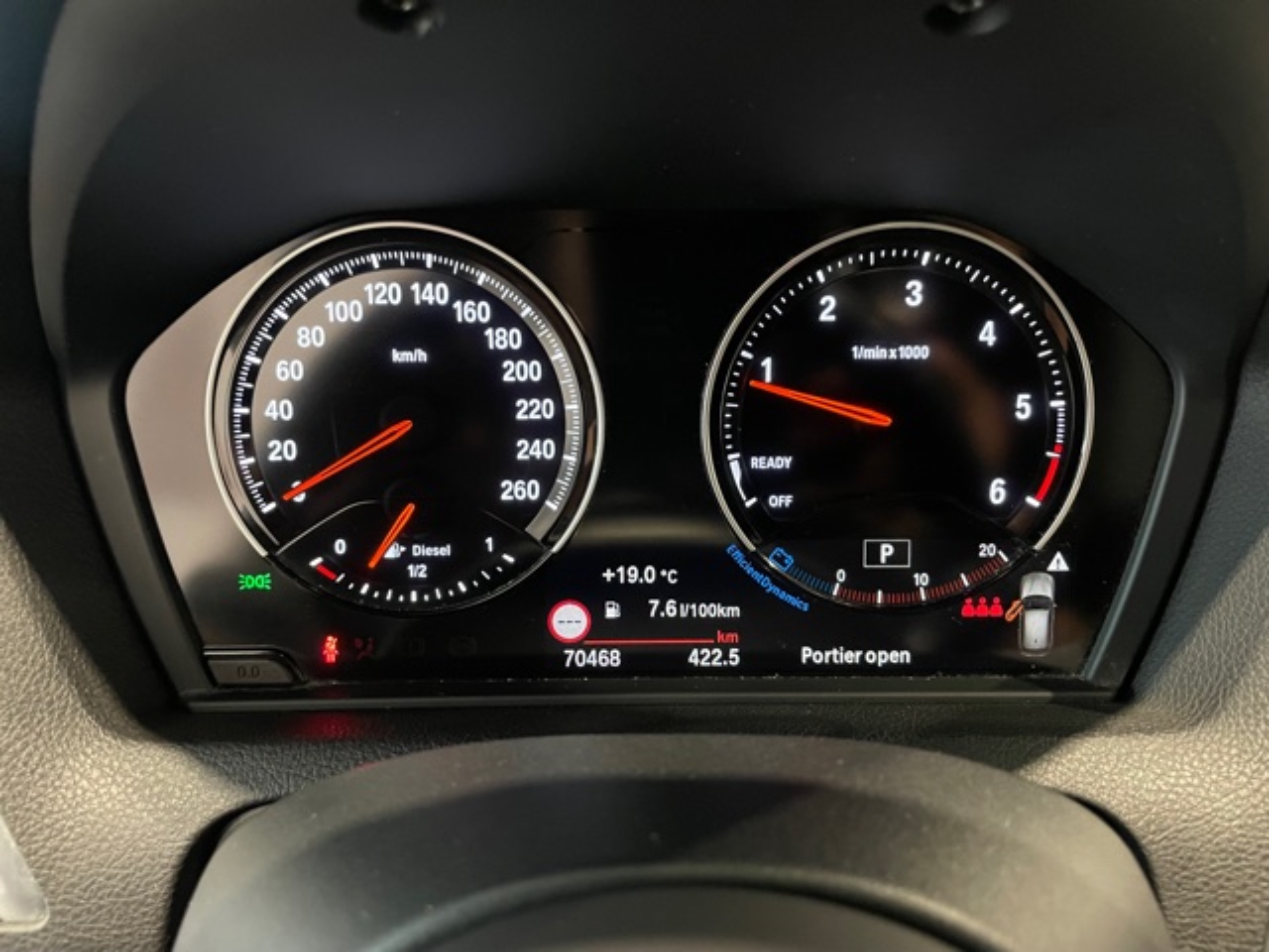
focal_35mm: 26
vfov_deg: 53.1
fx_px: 953
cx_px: 634
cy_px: 476
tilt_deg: -24.9
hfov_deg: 67.3
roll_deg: -0.3
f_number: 1.6
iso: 640
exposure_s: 1/25
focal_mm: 4.2
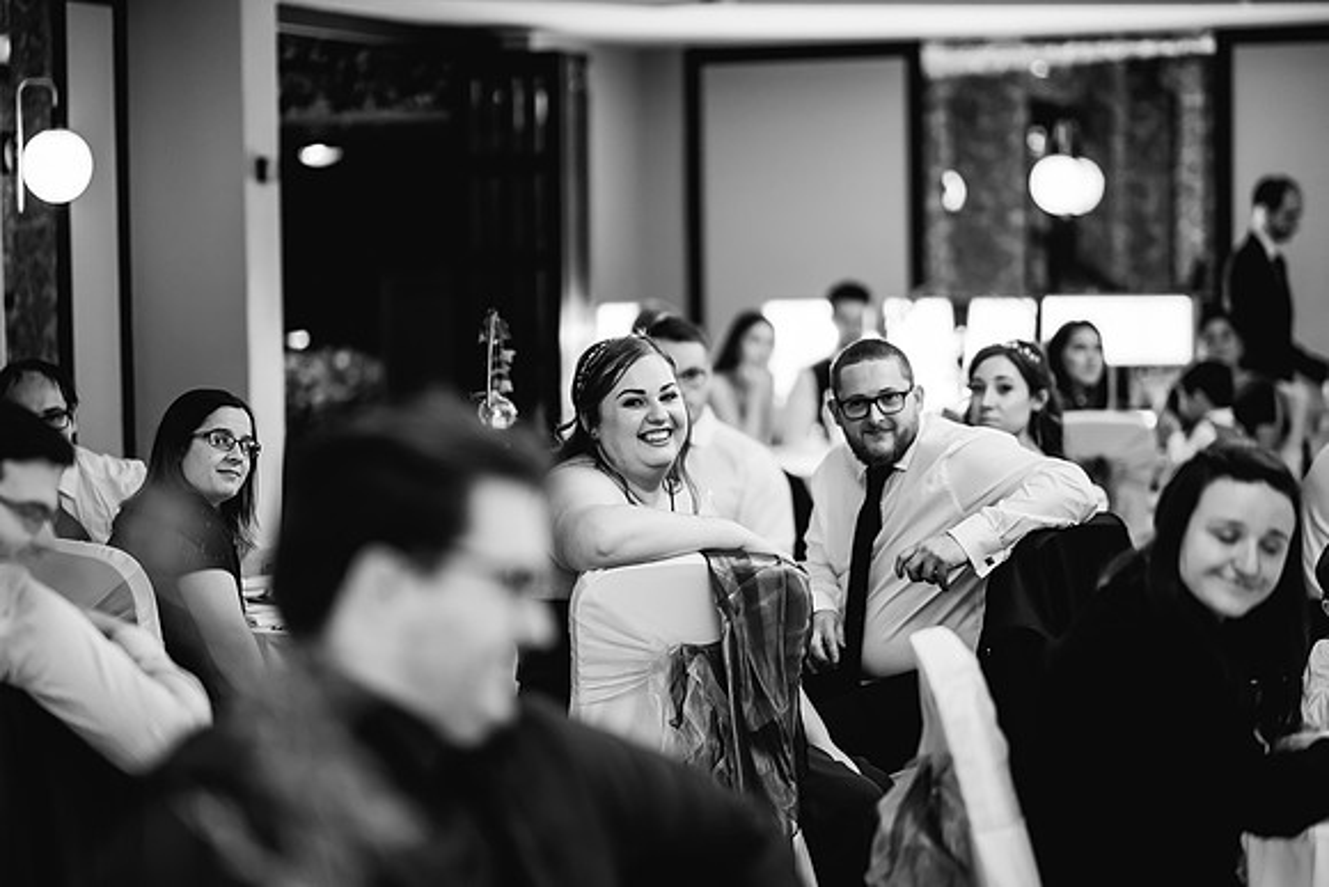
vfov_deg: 15.6
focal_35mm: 87
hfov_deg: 23.2
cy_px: 444
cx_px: 666
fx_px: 3230
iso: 800
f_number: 1.4
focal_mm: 85
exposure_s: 1/250
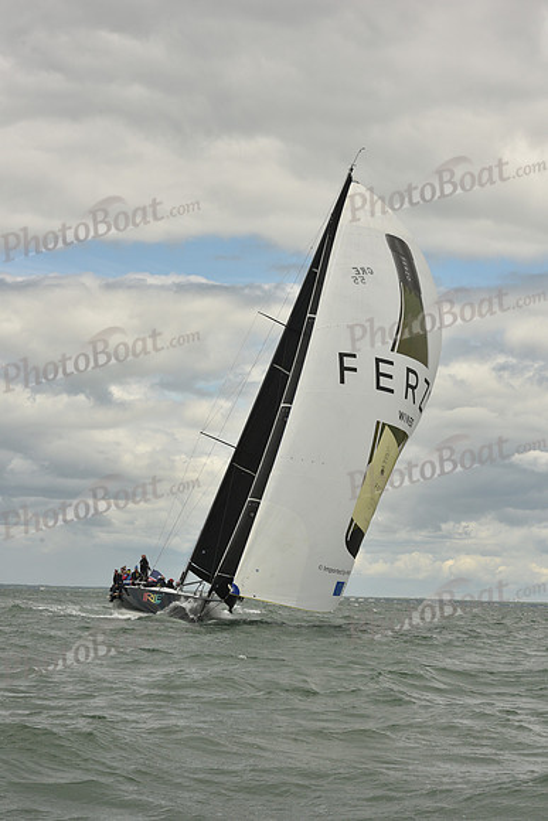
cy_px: 410
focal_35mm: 90
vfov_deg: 22.6
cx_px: 274
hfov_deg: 15.2
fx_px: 2054
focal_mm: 90
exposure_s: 1/800
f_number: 11
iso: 320
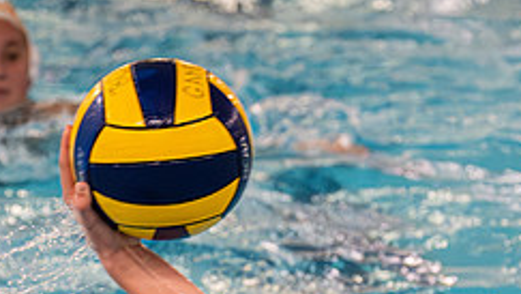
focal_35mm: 333
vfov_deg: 3.6
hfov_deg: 6.5
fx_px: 4603
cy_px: 521
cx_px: 214
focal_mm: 102
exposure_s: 1/1000
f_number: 4
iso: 8000
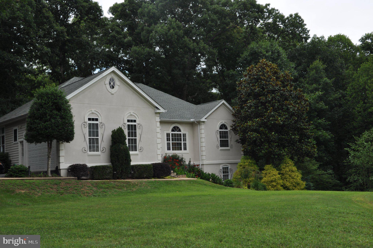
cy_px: 124
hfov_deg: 45.0
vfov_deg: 30.8
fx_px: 450
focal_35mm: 44
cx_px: 186
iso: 200
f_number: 11
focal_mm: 29
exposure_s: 1/200
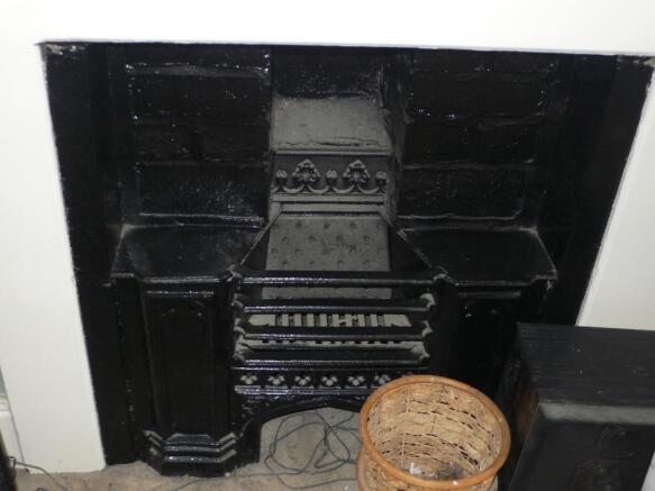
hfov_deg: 45.8
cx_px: 328
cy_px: 246
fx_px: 776
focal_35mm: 41
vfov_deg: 35.1
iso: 100
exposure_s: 1/30
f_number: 3.2
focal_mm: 7.5
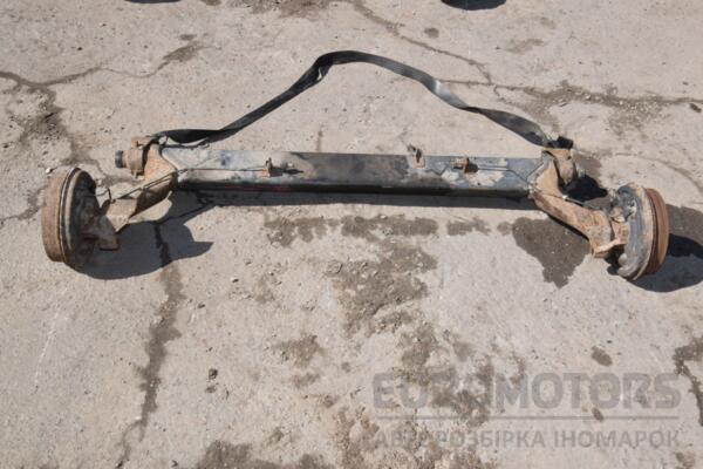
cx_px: 352
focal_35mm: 39
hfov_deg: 49.6
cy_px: 234
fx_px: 762
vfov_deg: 34.2
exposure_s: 1/200
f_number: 25
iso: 800
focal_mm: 26
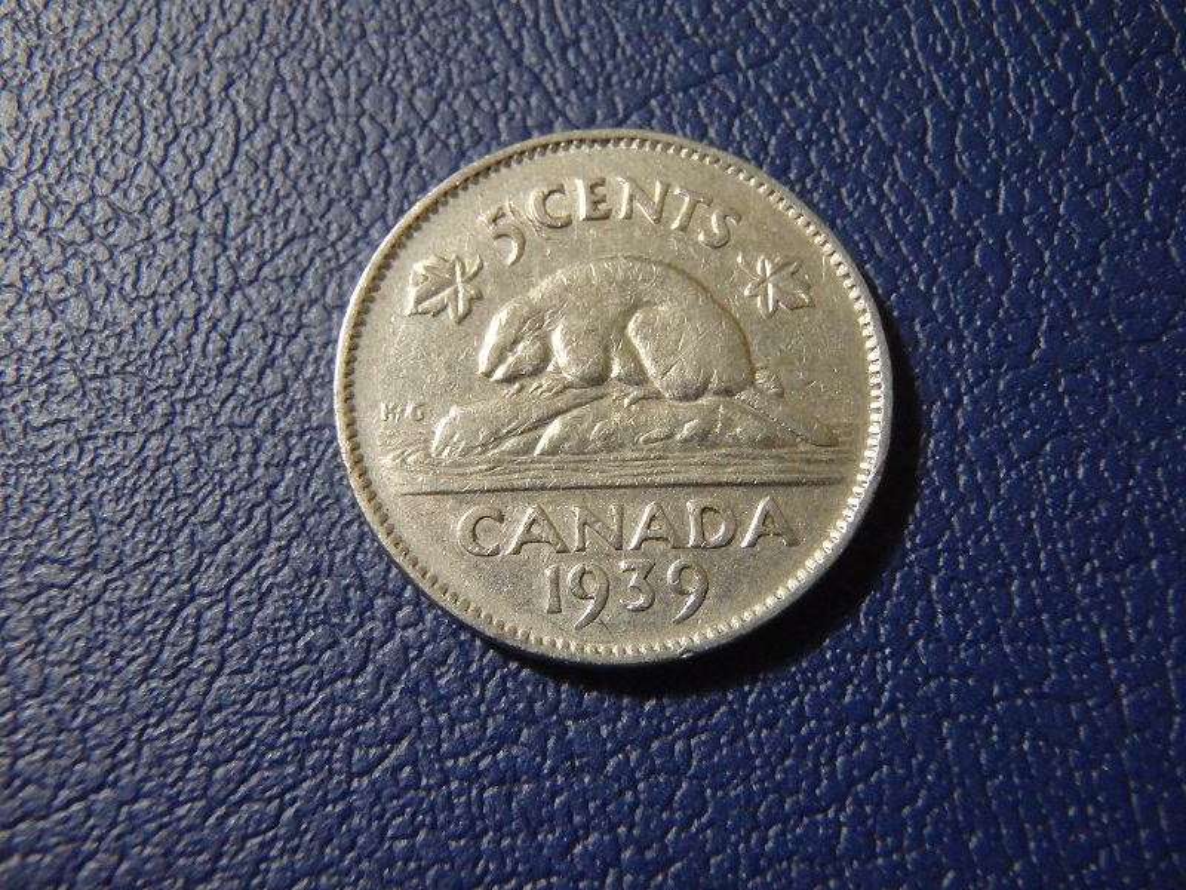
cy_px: 445
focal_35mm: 37
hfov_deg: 50.1
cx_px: 593
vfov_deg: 38.7
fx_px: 1268
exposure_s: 1/30
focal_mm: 6.6
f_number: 4.7
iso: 1600
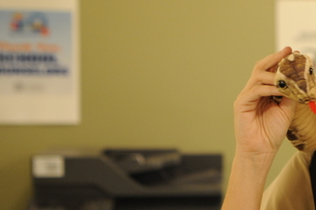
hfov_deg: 13.7
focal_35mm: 145
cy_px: 155
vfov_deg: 9.4
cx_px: 399
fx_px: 1271
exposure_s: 1/40
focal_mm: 48
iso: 1250
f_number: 3.2
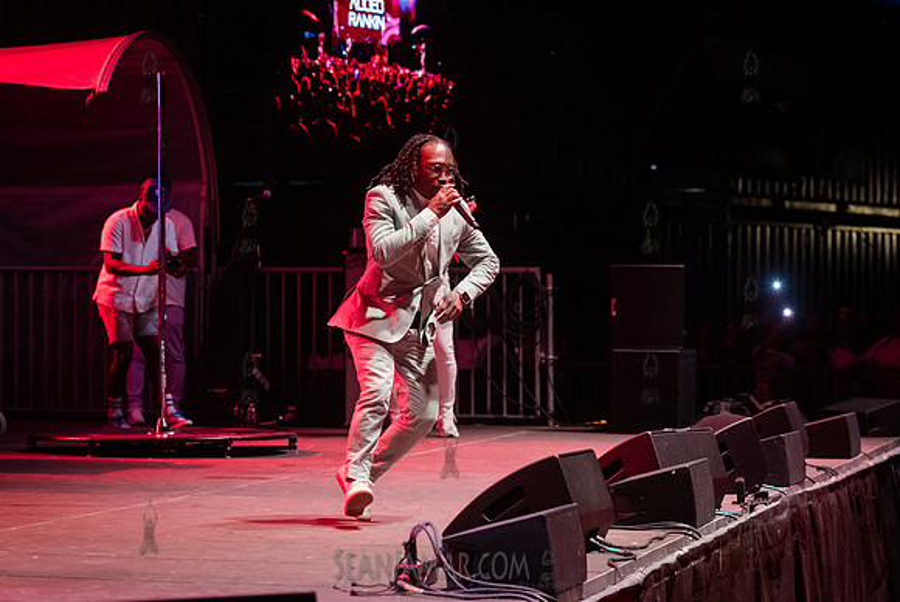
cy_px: 280
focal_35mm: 123
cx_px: 401
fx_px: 3070
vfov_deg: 11.2
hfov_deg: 16.7
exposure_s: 1/320
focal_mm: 100
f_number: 4
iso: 6400
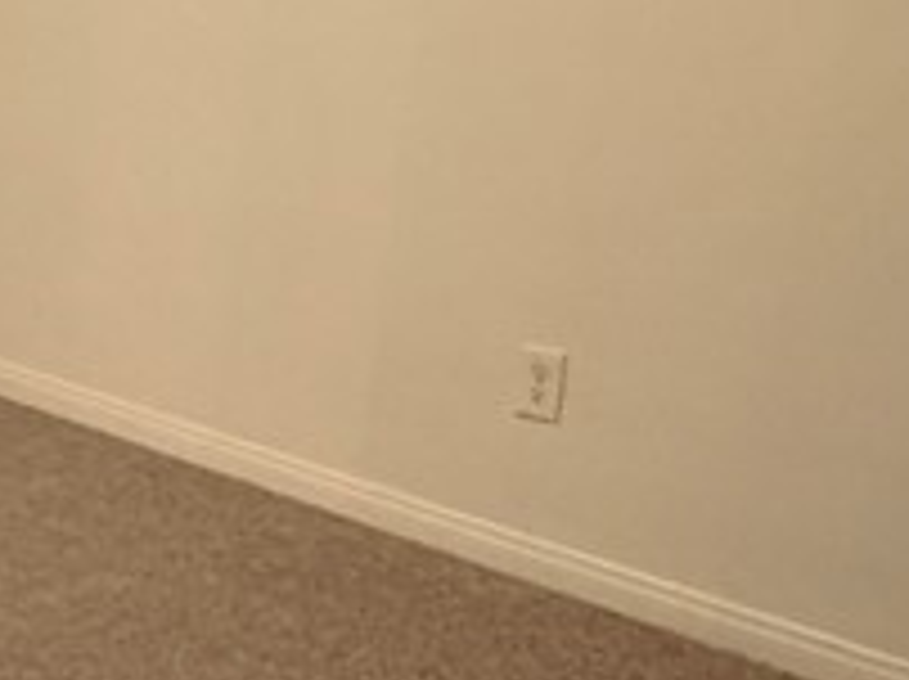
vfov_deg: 20.6
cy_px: 428
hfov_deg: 23.6
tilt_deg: -18.7
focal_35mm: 71
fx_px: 1862
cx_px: -333
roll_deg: +0.9
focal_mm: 2.22
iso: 500
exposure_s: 1/60
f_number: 2.2
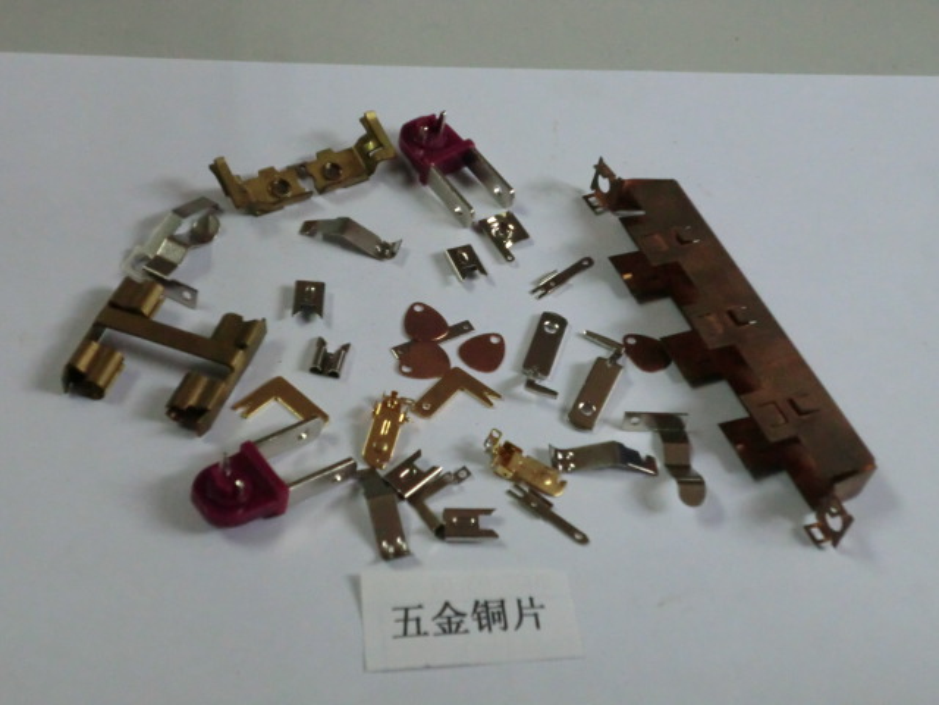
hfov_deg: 35.5
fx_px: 1465
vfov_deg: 27.0
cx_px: 470
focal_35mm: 54
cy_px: 352
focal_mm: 9.8
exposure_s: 1/60
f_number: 4.5
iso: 500
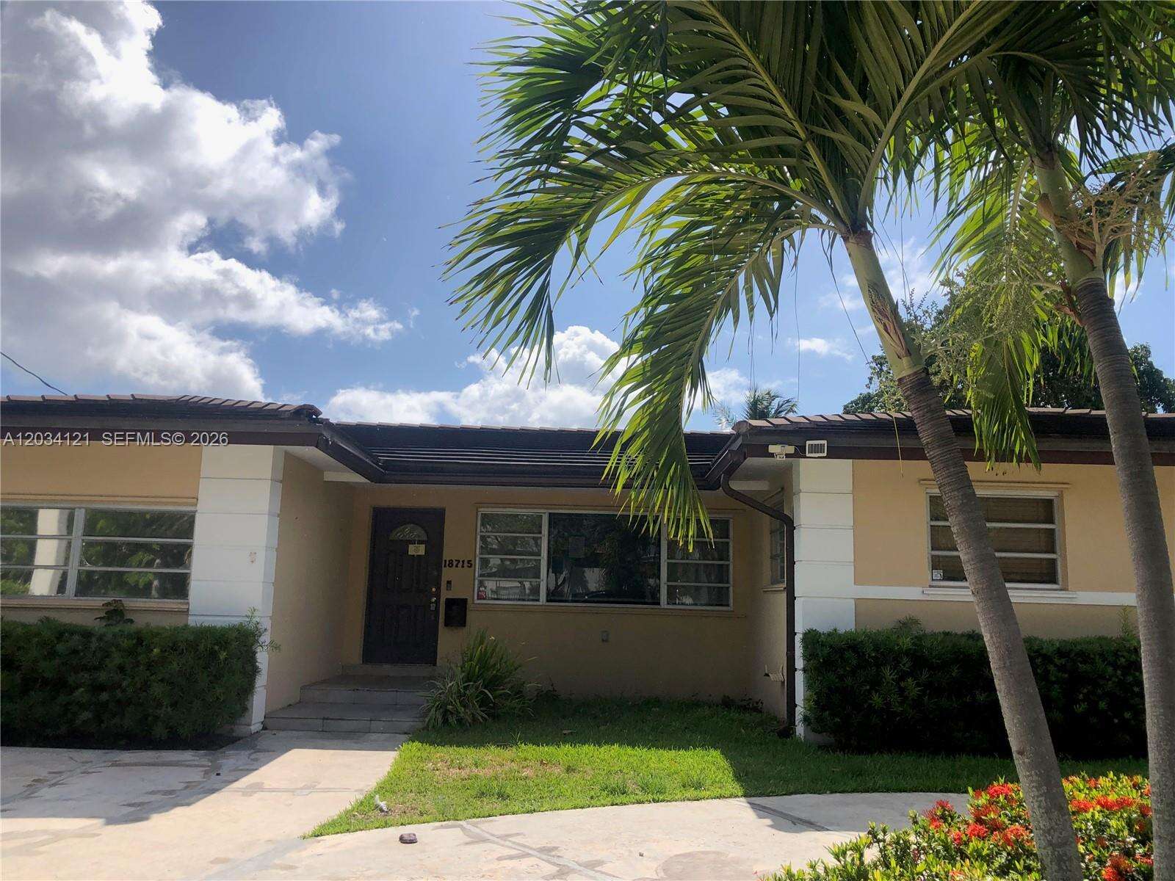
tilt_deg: +9.8
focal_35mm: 28
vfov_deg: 49.7
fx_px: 950
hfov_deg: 63.4
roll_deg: -0.2
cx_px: 588
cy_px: 440
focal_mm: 3.99
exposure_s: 1/3690
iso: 20
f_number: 1.8
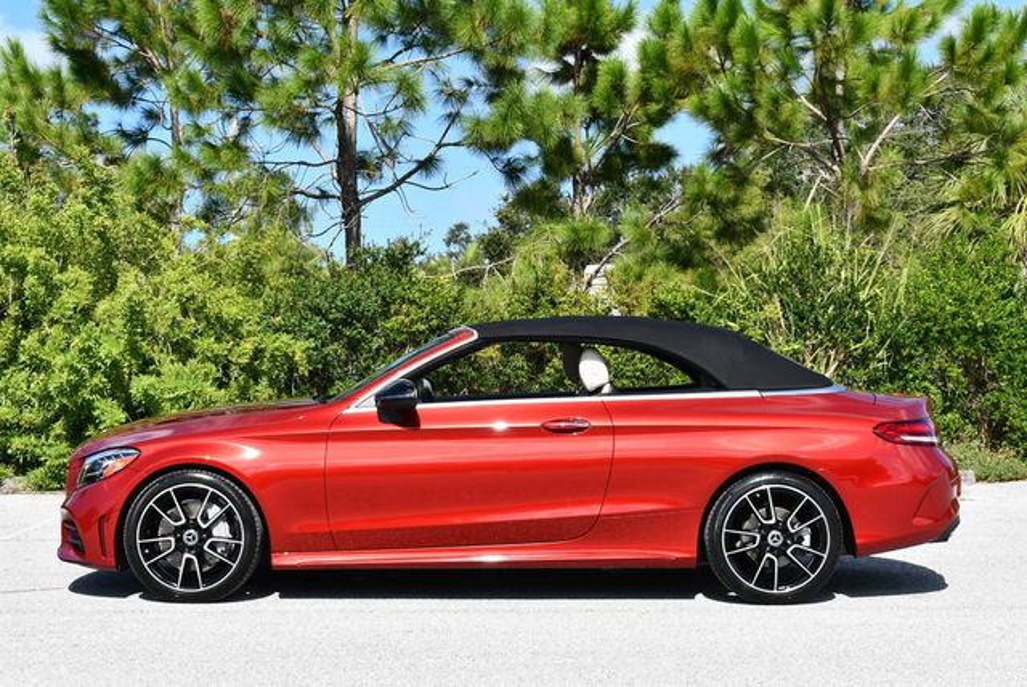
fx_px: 1942
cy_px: 344
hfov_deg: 29.6
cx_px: 514
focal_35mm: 68
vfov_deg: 20.1
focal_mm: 34
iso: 100
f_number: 8
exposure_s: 1/250
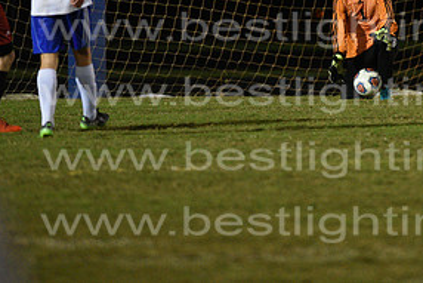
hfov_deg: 3.4
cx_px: 377
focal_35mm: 609
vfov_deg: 2.3
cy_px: -2
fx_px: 7159
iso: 8000
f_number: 3.2
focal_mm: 300
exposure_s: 1/800
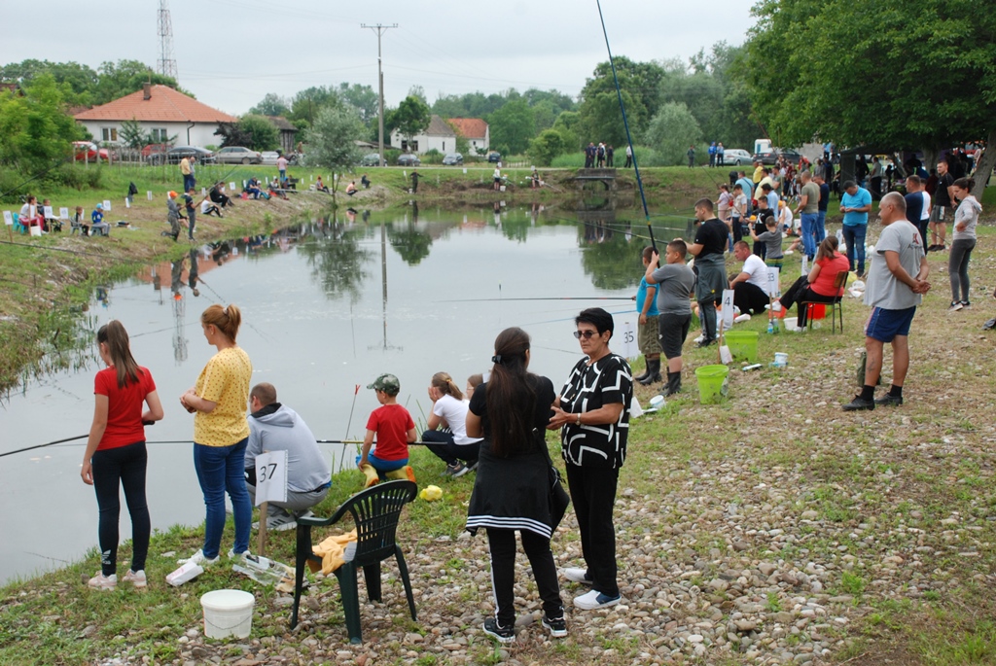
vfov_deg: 28.1
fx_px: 1329
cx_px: 498
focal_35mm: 48
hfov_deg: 41.1
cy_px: 333
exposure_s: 1/250
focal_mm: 32
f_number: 8
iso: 500
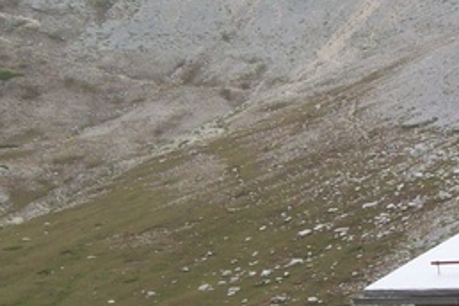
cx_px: 440
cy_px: 192
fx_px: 1479
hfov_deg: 17.3
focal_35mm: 116
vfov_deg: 11.8
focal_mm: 6
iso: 80
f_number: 4.8
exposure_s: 1/322
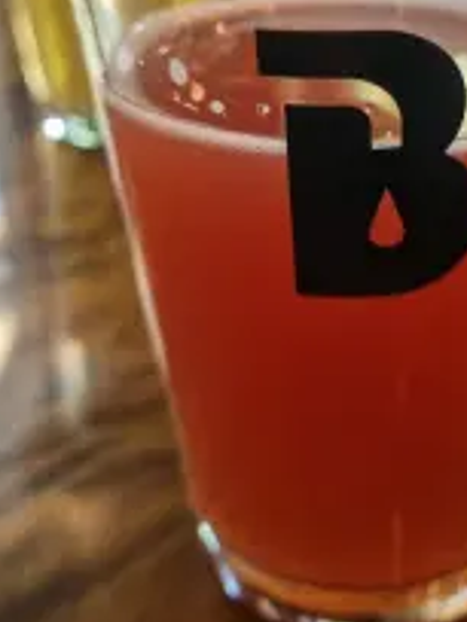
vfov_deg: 36.2
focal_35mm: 51
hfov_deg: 28.1
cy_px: 119
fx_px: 917
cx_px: 360
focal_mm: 5.4
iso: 320
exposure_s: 1/50
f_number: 1.8
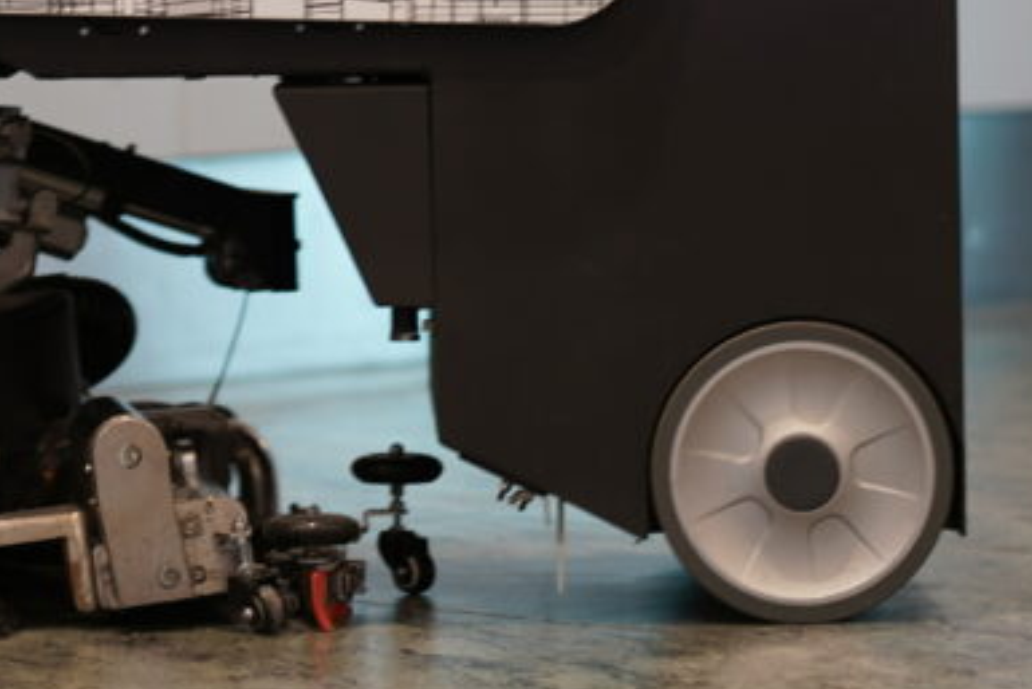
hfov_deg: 9.1
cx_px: 164
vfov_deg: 6.0
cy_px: -181
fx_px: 6481
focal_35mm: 226
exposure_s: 1/50
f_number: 2
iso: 160
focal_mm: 85
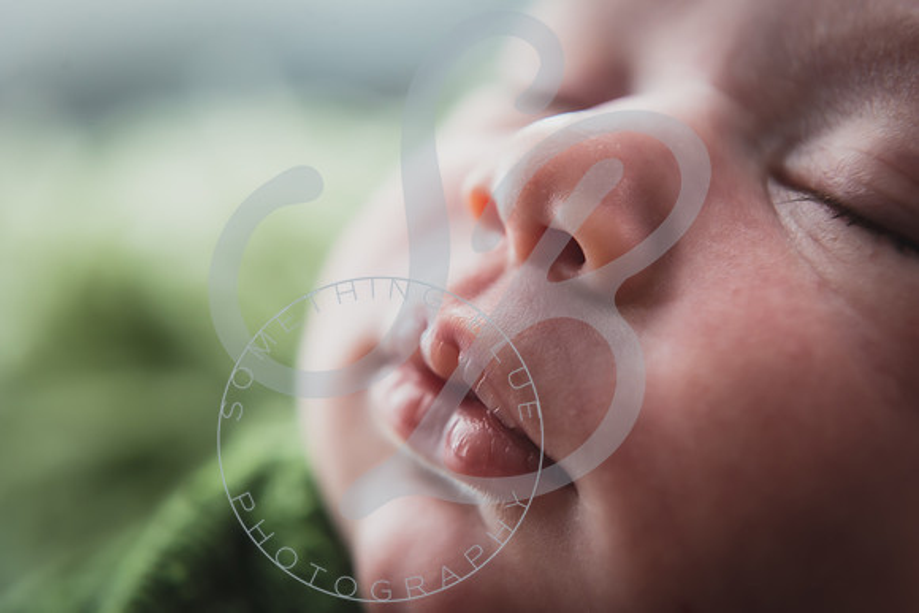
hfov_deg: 28.8
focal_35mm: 70
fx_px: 1787
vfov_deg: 19.5
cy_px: 306
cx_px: 460
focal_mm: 70
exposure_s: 1/125
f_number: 5.6
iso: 800
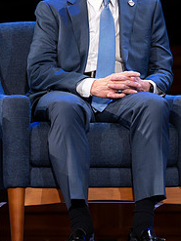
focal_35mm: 592
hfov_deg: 2.5
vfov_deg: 3.4
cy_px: 77
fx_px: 4131
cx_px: 48
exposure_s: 1/320
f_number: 3.5
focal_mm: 200
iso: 1250
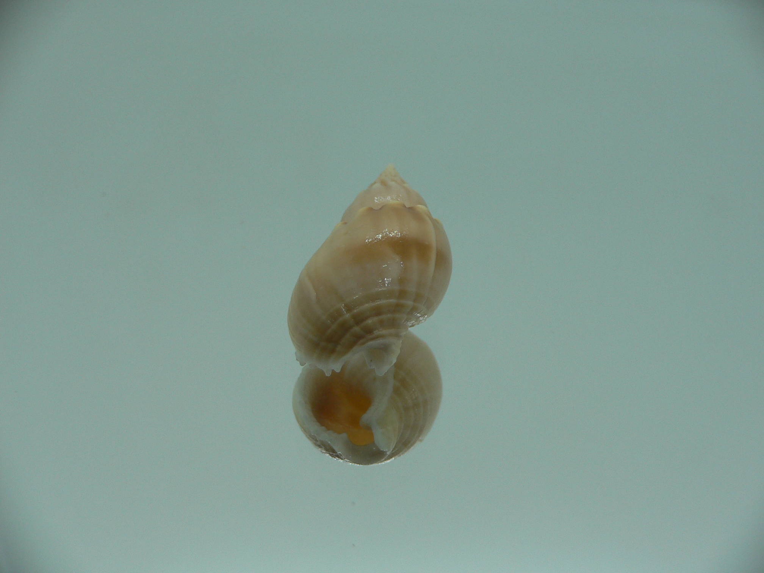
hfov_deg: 52.6
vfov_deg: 40.7
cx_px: 382
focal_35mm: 35
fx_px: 772
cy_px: 286
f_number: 2.8
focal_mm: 4.6
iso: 80
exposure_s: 1/60
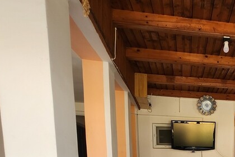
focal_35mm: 33
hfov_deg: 49.7
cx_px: 219
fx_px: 215
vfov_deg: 32.8
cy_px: 189
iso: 50
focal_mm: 1.74
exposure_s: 1/50
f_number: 2.2
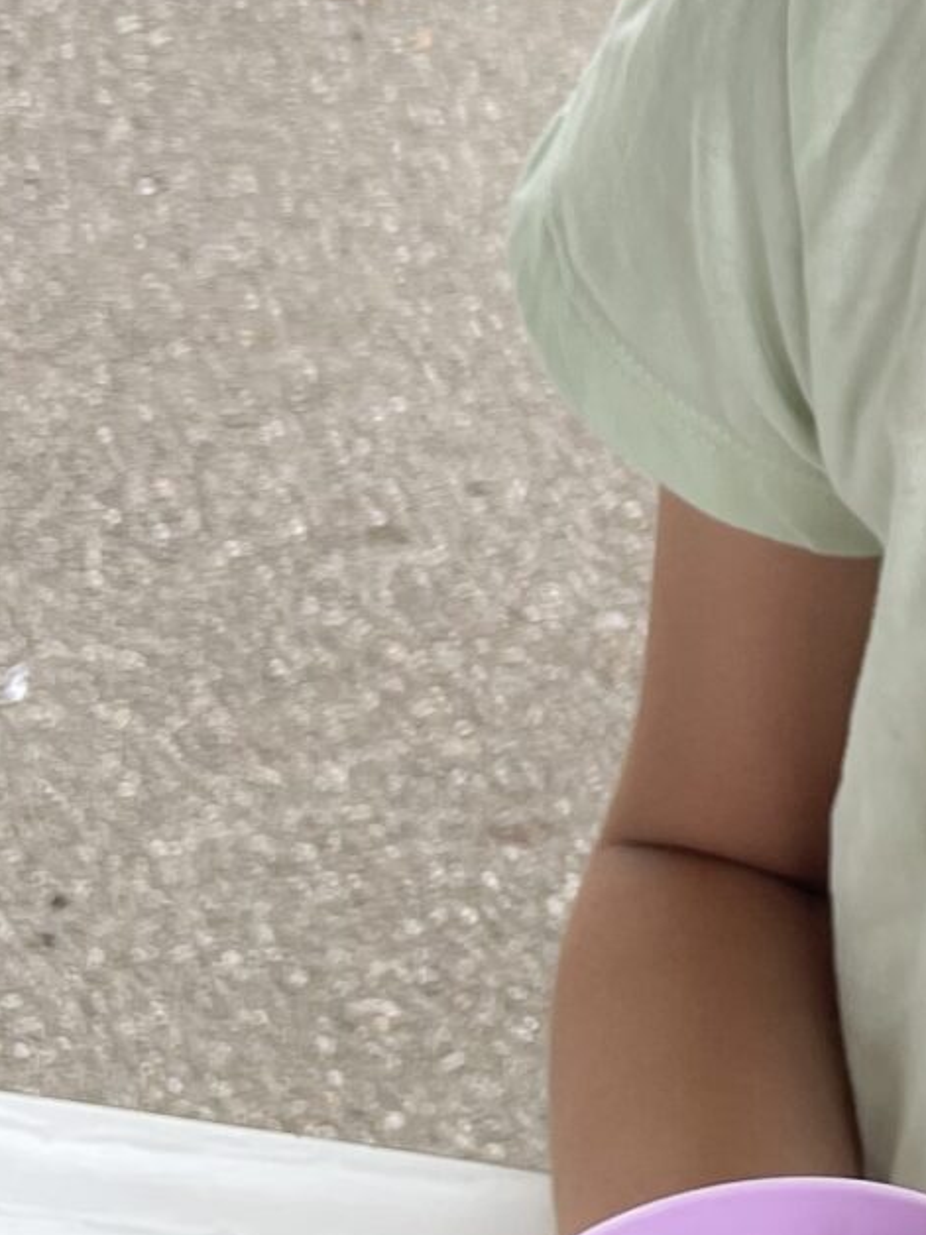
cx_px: 1691
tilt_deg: -24.6
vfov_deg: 17.8
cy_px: -183
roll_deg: +1.6
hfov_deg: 12.7
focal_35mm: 106
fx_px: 3781
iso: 32
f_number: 1.6
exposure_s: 1/262
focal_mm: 4.2
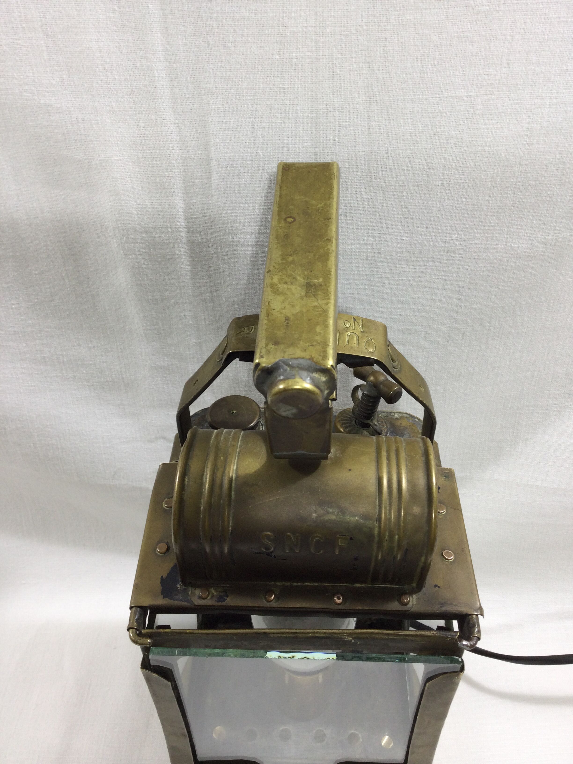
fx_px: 684
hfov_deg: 45.4
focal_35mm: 31
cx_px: 286
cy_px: 382
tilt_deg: -39.8
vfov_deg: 58.4
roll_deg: +0.5
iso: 32
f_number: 2.4
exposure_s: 1/50
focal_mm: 3.3
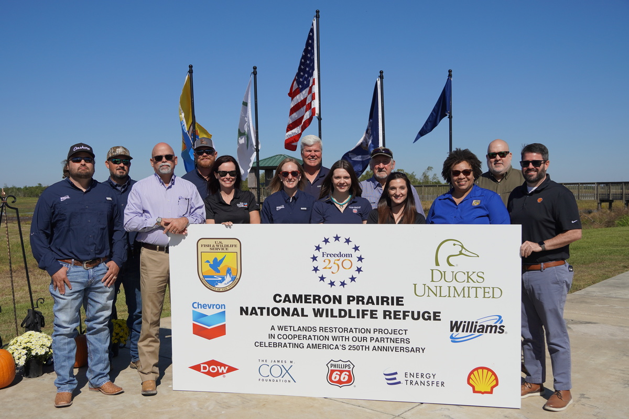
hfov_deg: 53.1
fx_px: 629
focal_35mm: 36
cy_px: 210
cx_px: 314
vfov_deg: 36.9
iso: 100
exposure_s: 1/1600
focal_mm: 24
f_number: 5.6
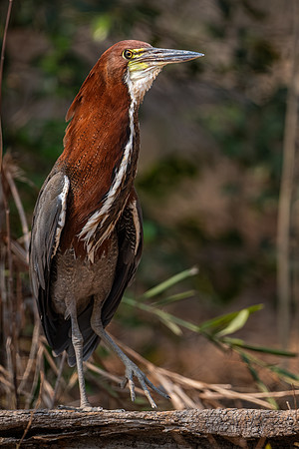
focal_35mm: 847
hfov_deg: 1.6
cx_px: 208
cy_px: 216
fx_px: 10553
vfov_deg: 2.4
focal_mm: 400
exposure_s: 1/2000
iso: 560
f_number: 4.5
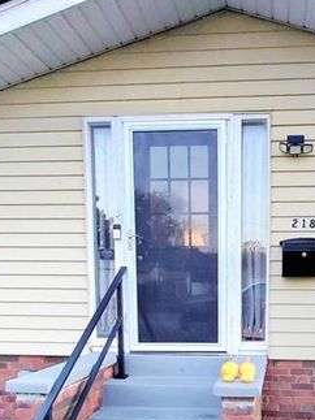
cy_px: 339
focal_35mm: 33
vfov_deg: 51.7
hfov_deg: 41.8
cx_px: 230
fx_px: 401
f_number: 2.2
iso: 250
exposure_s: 1/60.2
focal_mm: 1.64
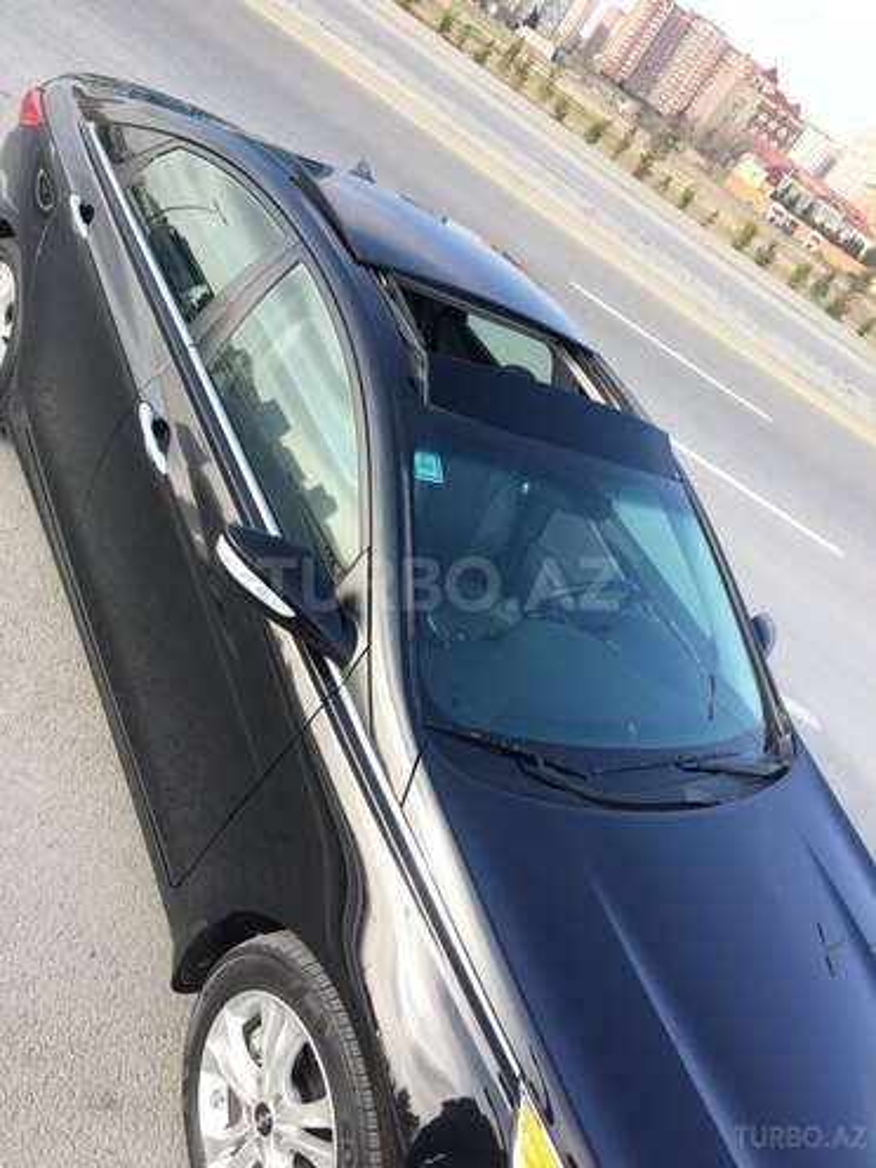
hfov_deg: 48.2
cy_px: 584
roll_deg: -35.4
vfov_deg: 61.7
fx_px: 979
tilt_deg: -26.3
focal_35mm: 29
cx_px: 438
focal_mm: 4.15
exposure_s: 1/461
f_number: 2.2
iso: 32
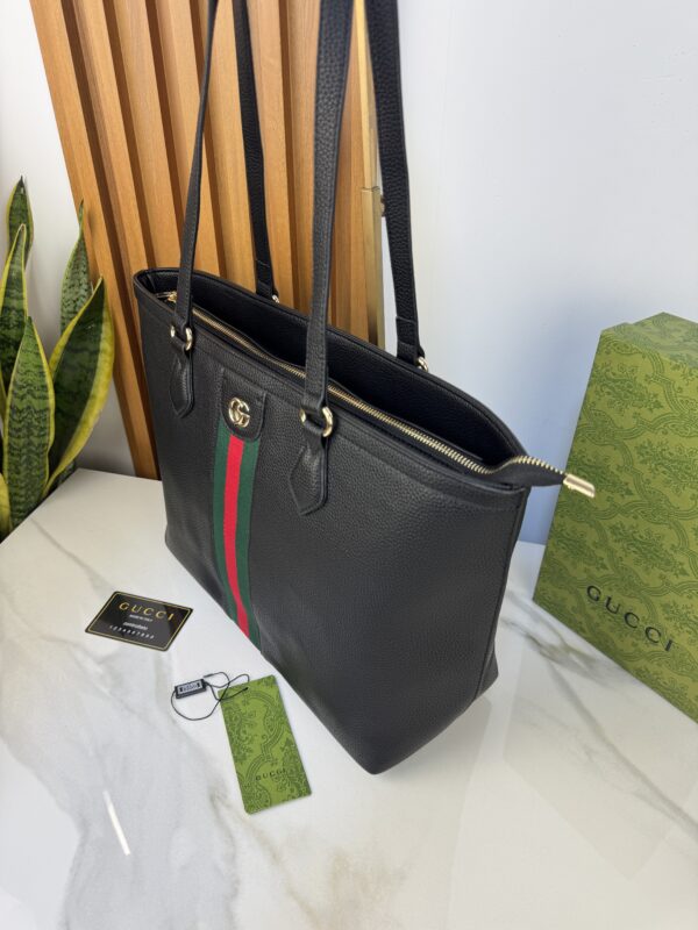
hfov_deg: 56.8
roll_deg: +0.7
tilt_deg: -34.8
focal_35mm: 24
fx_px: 645
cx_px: 349
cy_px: 465
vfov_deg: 71.6
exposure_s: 1/194
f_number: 1.78
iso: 64
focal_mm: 6.76
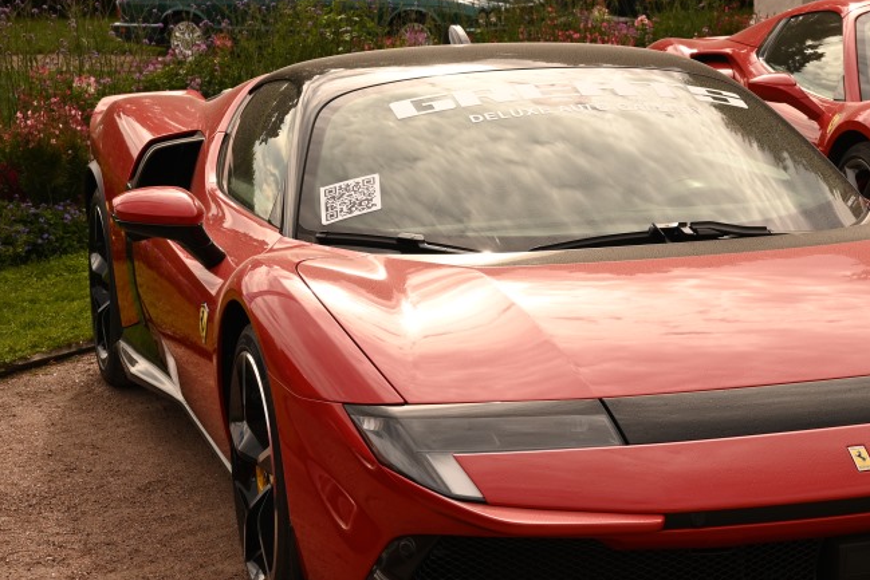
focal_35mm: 83
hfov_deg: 24.2
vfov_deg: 16.5
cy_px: 321
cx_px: 665
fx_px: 2006
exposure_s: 1/250
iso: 125
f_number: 8
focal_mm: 49
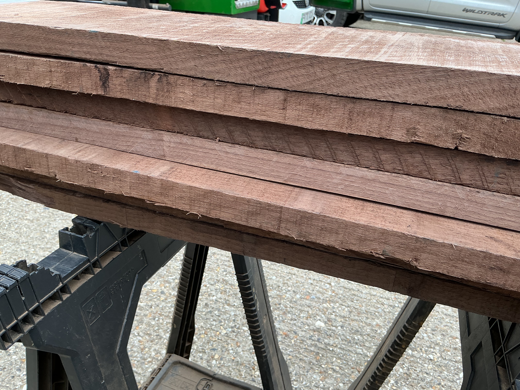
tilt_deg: -26.9
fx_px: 436
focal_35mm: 29
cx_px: 260
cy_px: 195
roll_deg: -1.1
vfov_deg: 48.2
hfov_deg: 61.7
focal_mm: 3
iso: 20
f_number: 1.8
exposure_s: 1/158
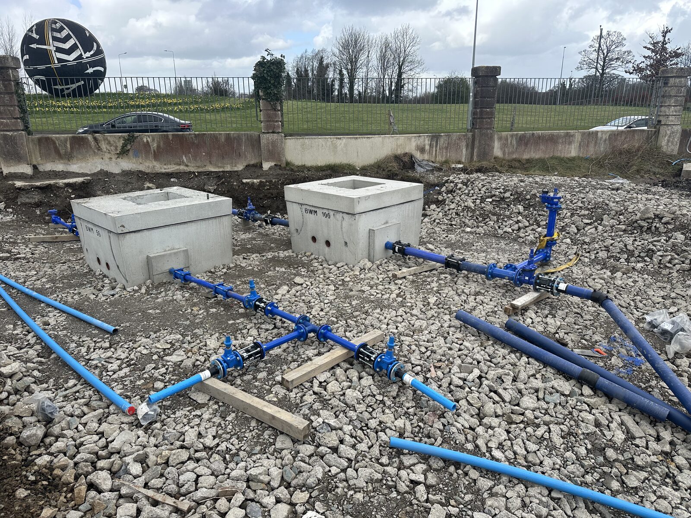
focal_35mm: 24
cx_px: 346
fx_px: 479
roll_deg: -0.5
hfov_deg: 71.6
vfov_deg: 56.8
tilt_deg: -16.7
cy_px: 259
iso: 80
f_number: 1.78
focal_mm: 6.86
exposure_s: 1/1845
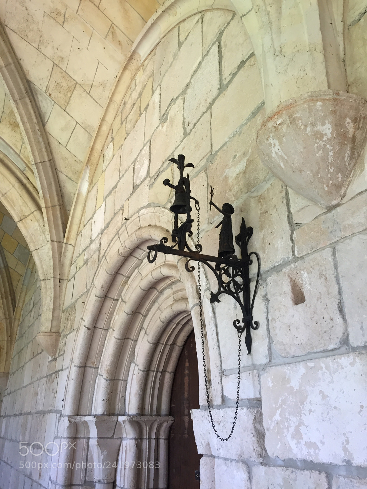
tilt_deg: +23.9
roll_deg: -0.8
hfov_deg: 48.2
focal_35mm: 29
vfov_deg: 61.7
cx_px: 184
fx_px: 410
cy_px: 244
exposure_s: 1/40
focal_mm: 4.15
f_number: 2.2
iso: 32
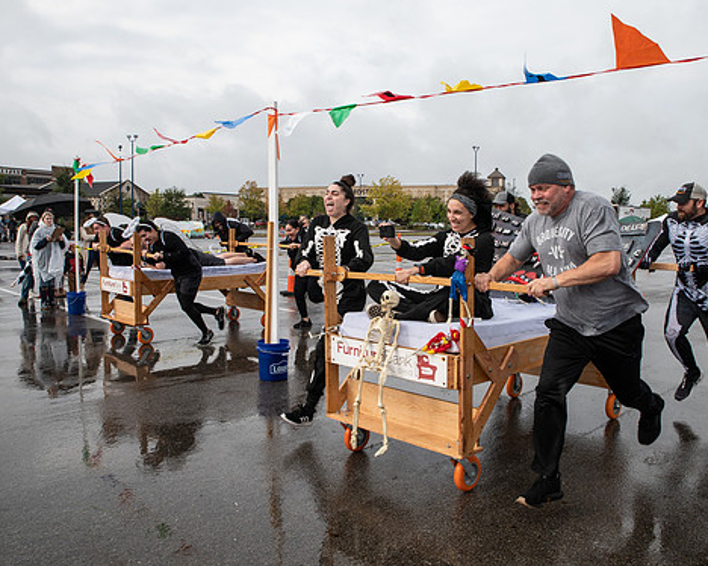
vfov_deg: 48.5
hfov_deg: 58.8
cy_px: 271
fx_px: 628
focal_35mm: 30
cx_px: 368
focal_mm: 24
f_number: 7.1
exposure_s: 1/500
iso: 400
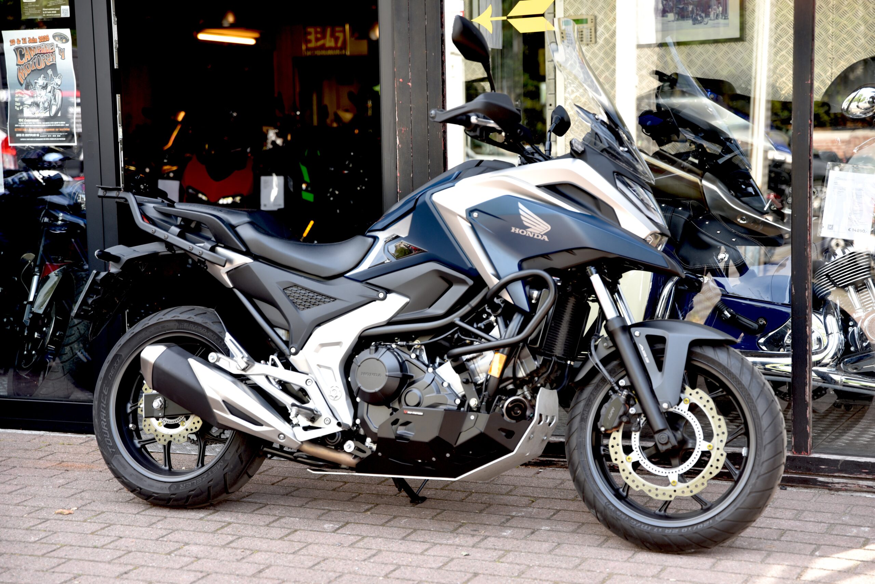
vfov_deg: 19.5
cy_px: 292
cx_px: 438
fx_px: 1702
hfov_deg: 28.8
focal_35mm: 70
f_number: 3.2
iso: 100
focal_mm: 70
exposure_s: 1/60
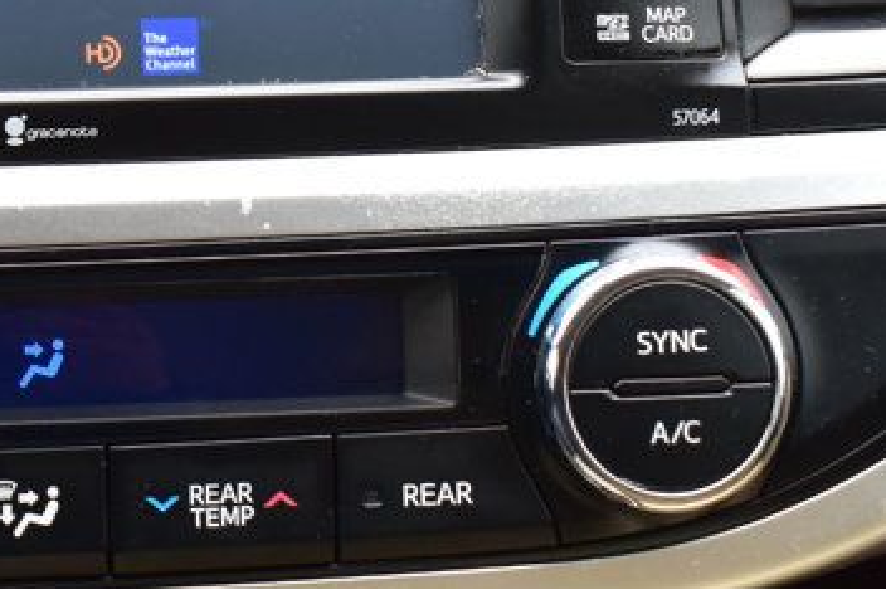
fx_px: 2360
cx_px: -25
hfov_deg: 20.5
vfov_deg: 14.0
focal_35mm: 96
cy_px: -33
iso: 400
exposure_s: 1/50
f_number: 8
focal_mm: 22
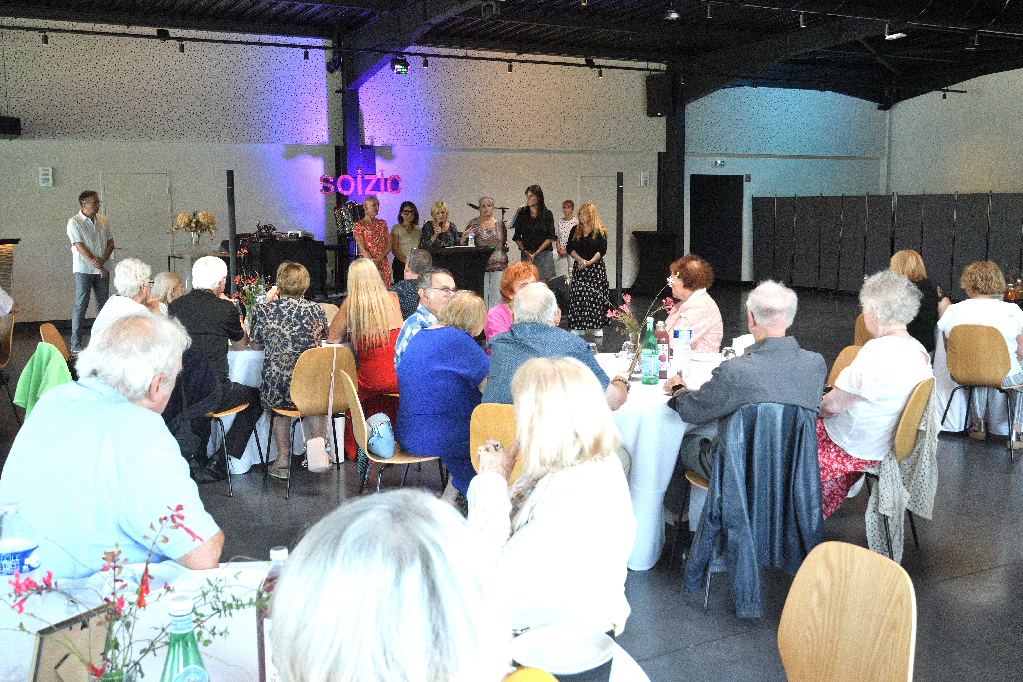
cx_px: 512
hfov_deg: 51.9
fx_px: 1051
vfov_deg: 35.9
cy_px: 341
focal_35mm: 37
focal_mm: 25
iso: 4000
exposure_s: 1/250
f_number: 6.3
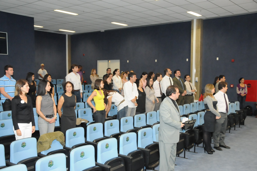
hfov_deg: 49.6
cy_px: 86
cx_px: 128
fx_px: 278
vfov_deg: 34.1
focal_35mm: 39
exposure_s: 1/250
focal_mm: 26
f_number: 3.8
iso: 3200
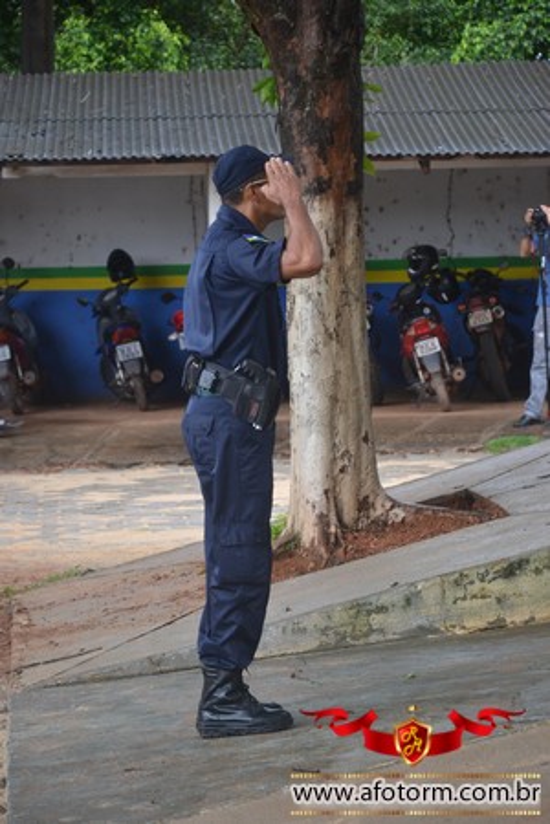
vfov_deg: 13.7
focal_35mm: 150
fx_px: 3437
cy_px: 412
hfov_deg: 9.1
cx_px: 275
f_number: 5.6
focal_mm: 100
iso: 450
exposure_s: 1/125
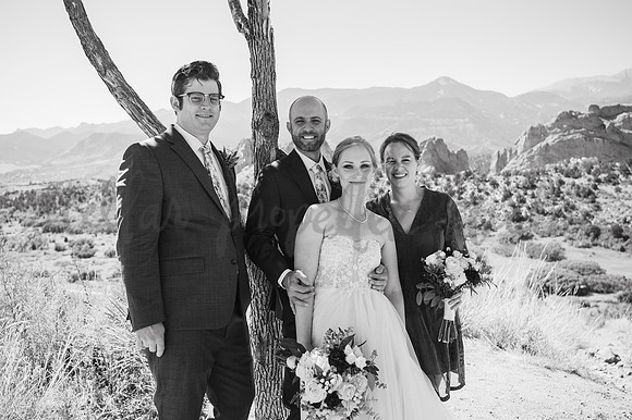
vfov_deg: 37.8
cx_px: 316
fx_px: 614
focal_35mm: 35
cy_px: 210
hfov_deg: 54.5
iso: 200
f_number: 4.5
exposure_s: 1/400
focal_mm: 35
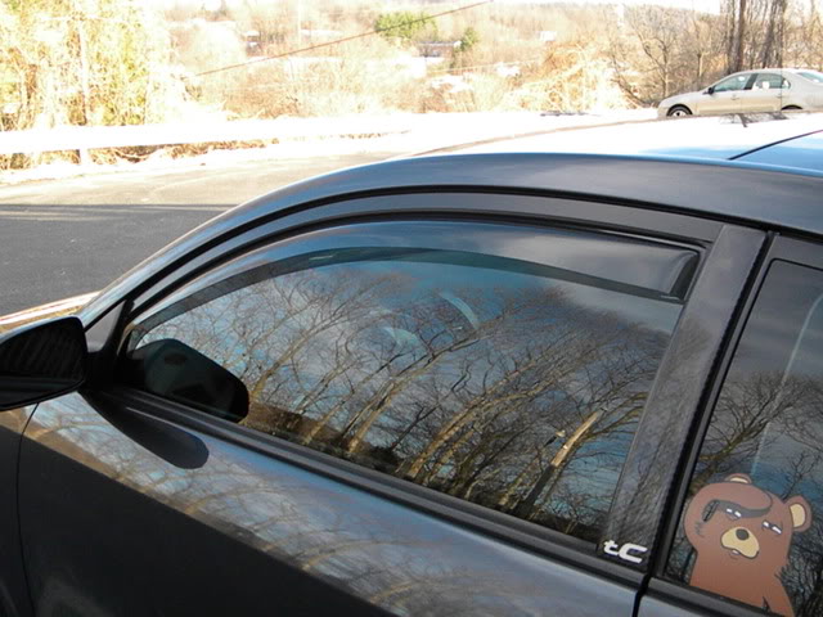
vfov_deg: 35.1
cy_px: 308
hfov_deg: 45.8
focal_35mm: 41
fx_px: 975
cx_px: 412
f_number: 3.8
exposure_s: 1/785
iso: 720
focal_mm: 7.3
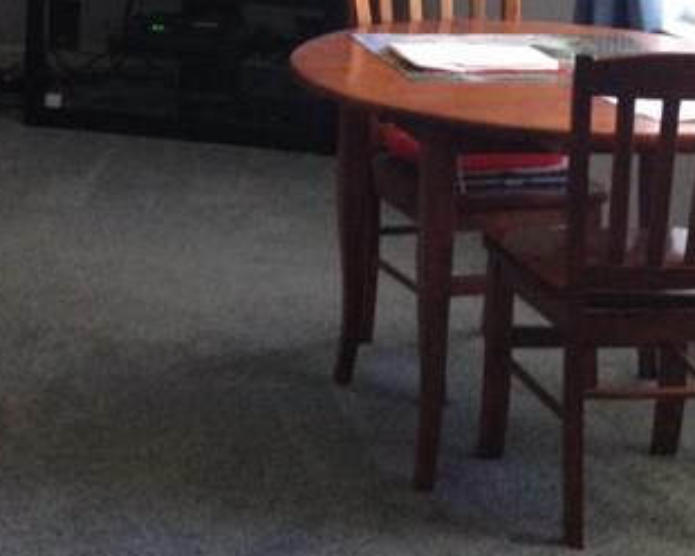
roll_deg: -2.0
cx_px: 20
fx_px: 2324
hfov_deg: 16.7
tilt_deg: -8.6
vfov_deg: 13.2
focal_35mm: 113
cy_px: -146
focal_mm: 4.28
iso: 200
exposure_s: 1/20
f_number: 2.4
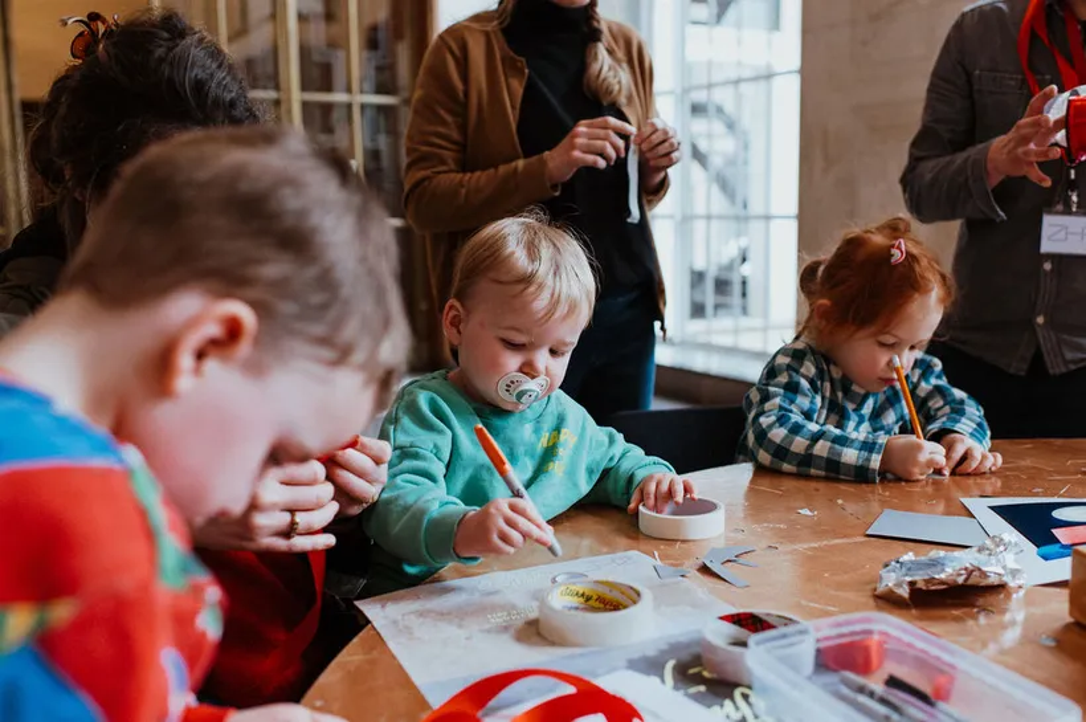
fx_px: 1055
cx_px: 543
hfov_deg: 54.5
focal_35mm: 35
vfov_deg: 37.8
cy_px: 361
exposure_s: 1/250
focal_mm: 35
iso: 800
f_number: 3.2
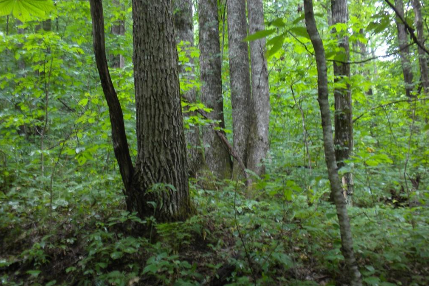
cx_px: 213
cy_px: 161
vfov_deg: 34.2
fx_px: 465
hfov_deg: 49.5
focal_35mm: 39
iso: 64
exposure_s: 1/4.3
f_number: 3.5
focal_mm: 6.6
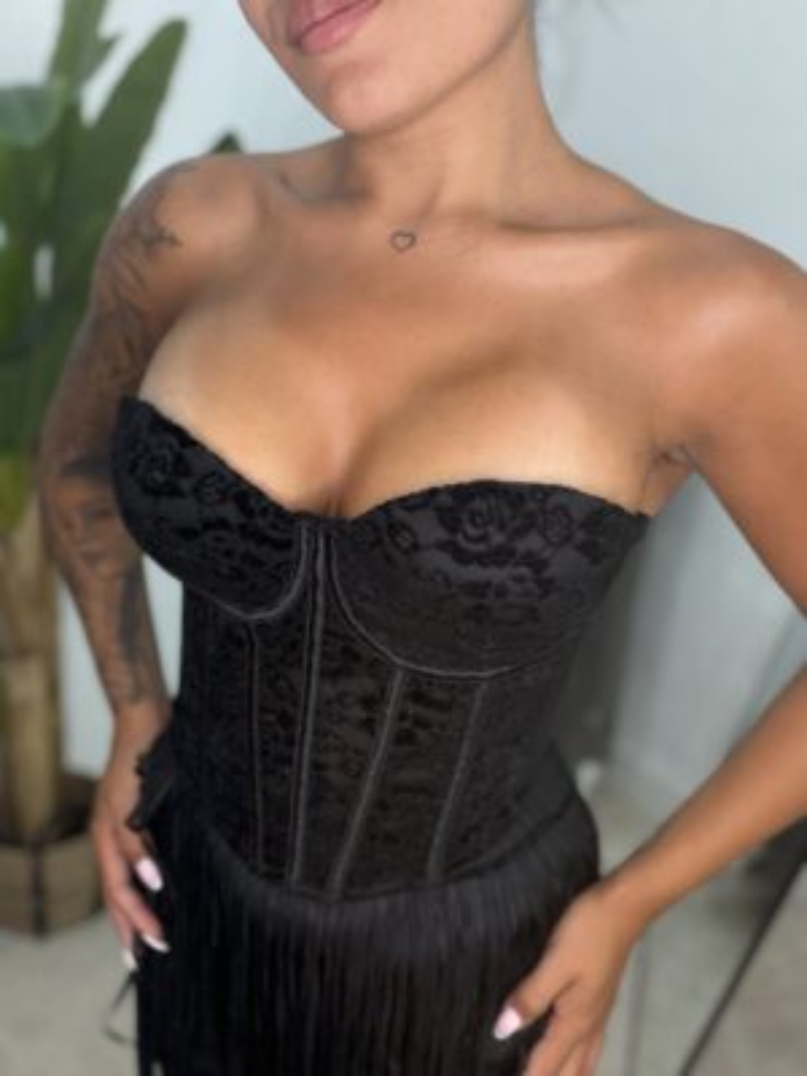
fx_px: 933
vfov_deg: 60.0
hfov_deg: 46.8
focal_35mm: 30
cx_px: 404
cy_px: 538
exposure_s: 1/115
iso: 64
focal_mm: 2.71
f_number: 1.9
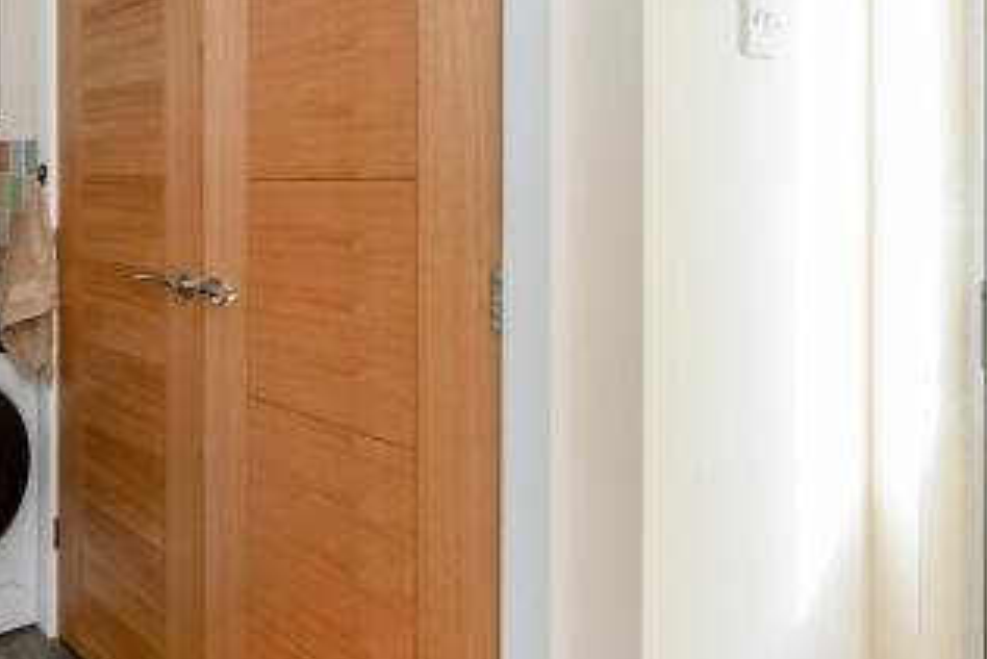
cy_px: 167
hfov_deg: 53.8
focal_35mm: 29
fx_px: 795
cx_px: 62
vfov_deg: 43.6
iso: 320
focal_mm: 14
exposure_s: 1/40
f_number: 9
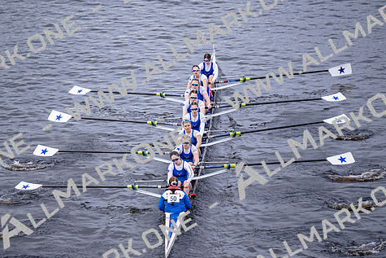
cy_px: 123
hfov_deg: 8.4
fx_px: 2617
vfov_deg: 5.6
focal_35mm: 244
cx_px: 166
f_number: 2.8
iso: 900
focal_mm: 200
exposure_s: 1/2000
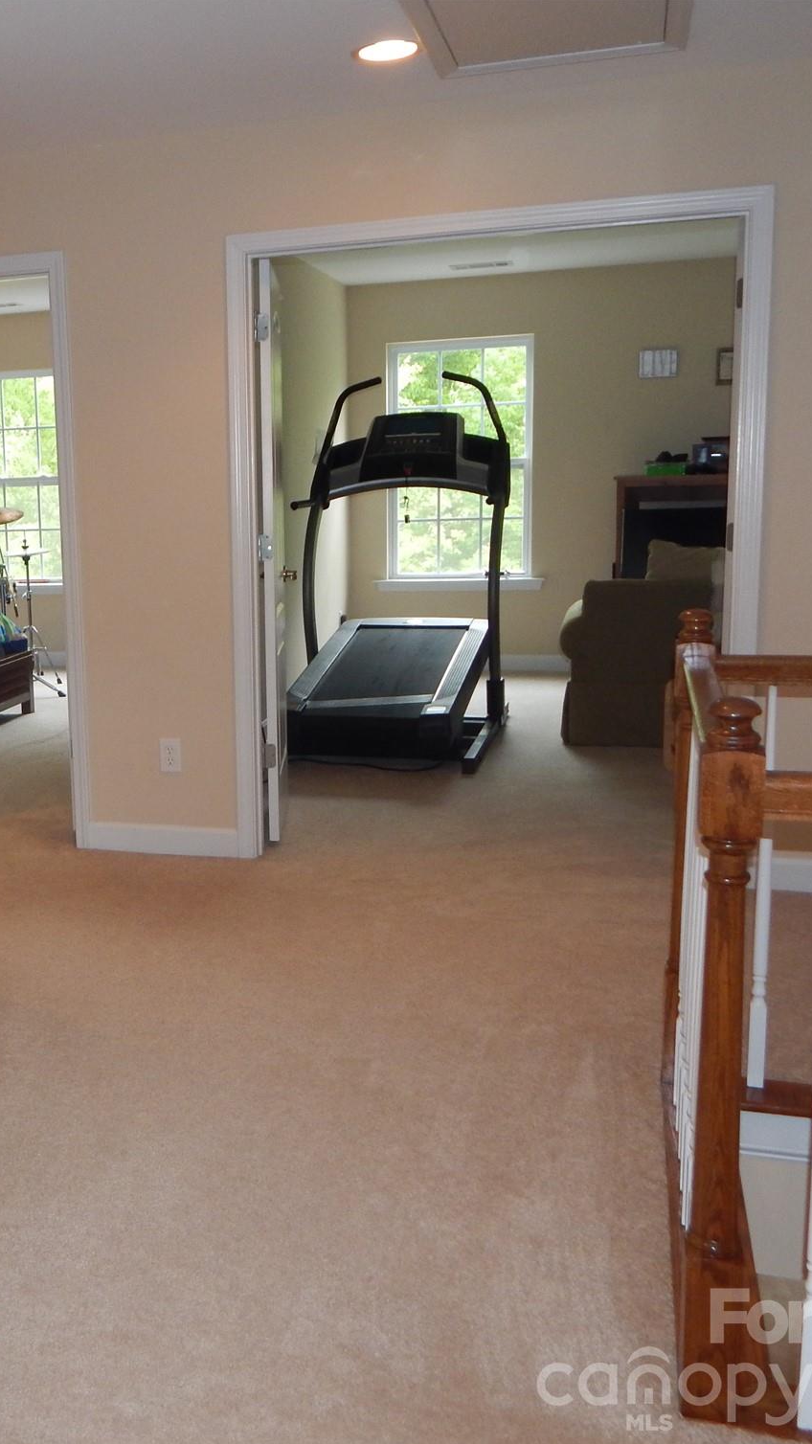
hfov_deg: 30.7
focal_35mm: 37
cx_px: 98
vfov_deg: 54.0
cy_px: 733
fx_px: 1417
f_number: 3.1
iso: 200
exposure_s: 1/30
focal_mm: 4.5
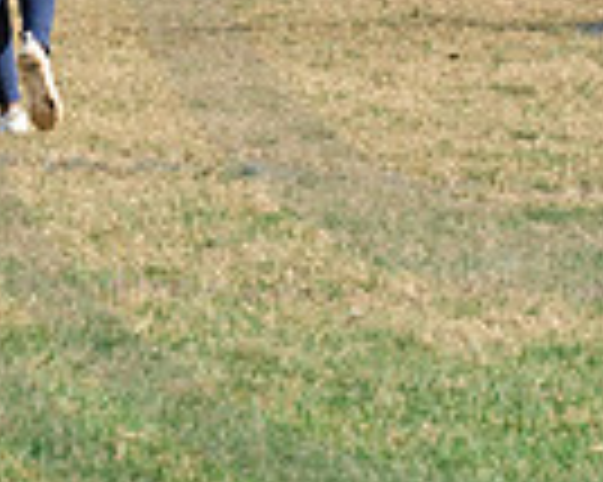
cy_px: -202
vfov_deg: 3.3
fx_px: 8310
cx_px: 139
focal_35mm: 466
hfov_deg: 4.2
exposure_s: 1/800
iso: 250
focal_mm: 82
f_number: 7.1
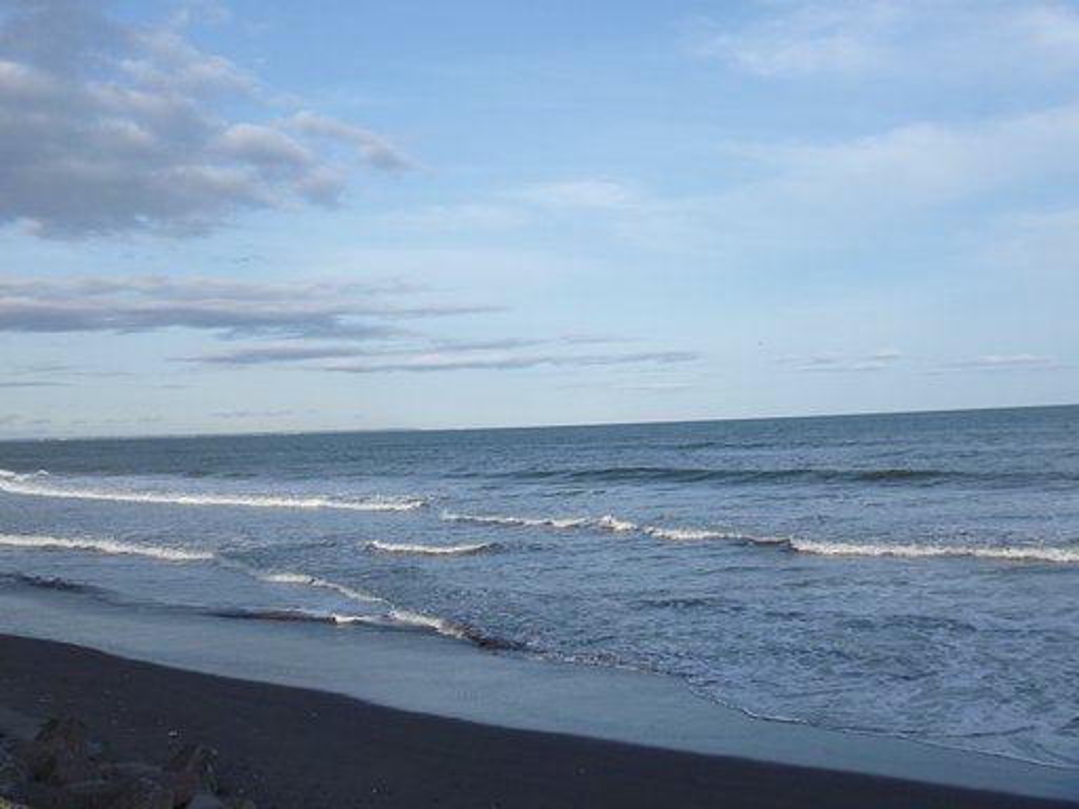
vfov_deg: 40.7
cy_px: 404
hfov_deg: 52.6
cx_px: 540
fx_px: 1091
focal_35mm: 35
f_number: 5.6
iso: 200
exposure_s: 1/500
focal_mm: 6.3
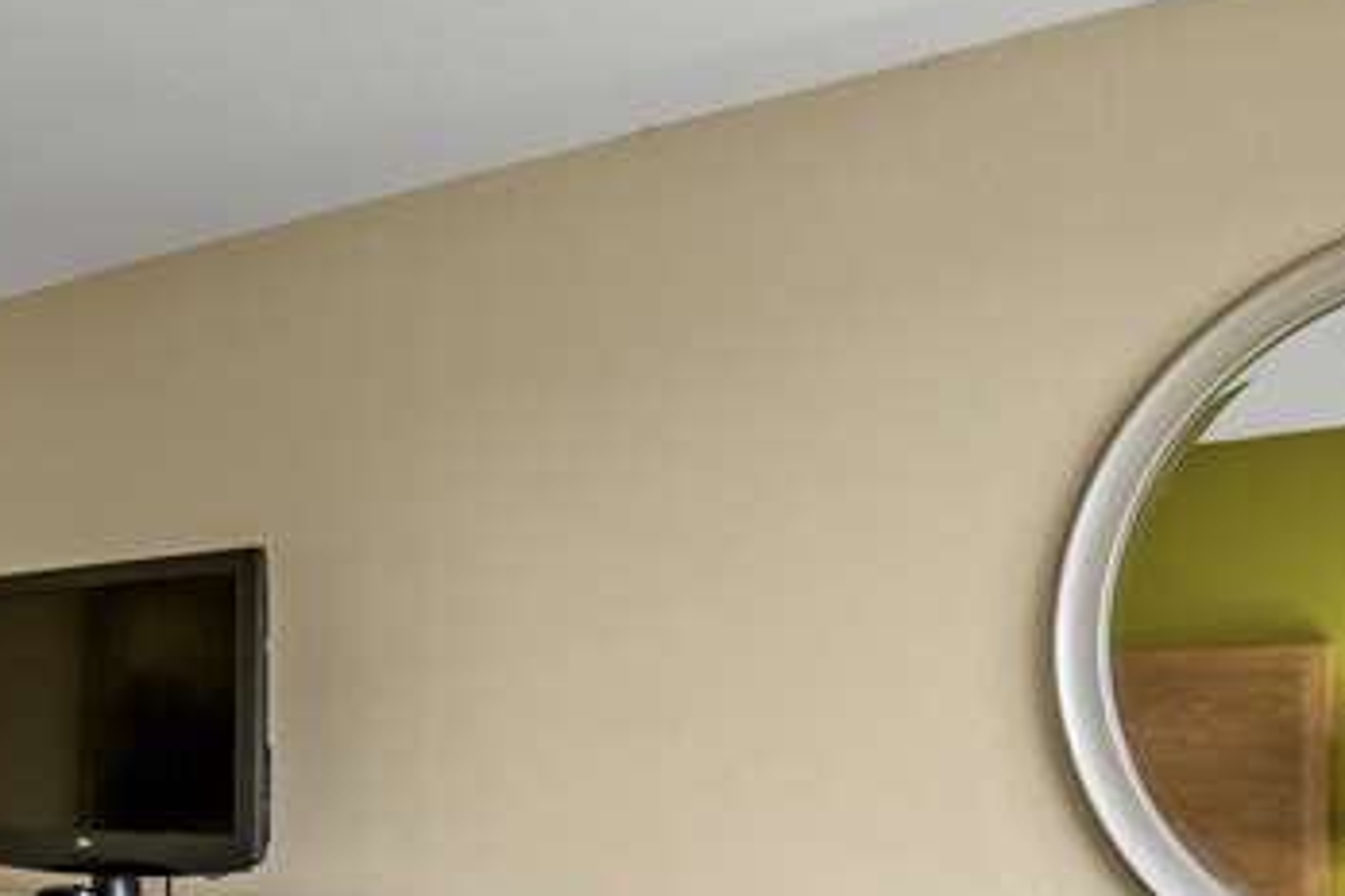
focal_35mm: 50
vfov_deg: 26.0
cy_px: 830
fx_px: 1868
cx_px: 319
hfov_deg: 38.5
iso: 500
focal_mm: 17
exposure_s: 1/25
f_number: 8
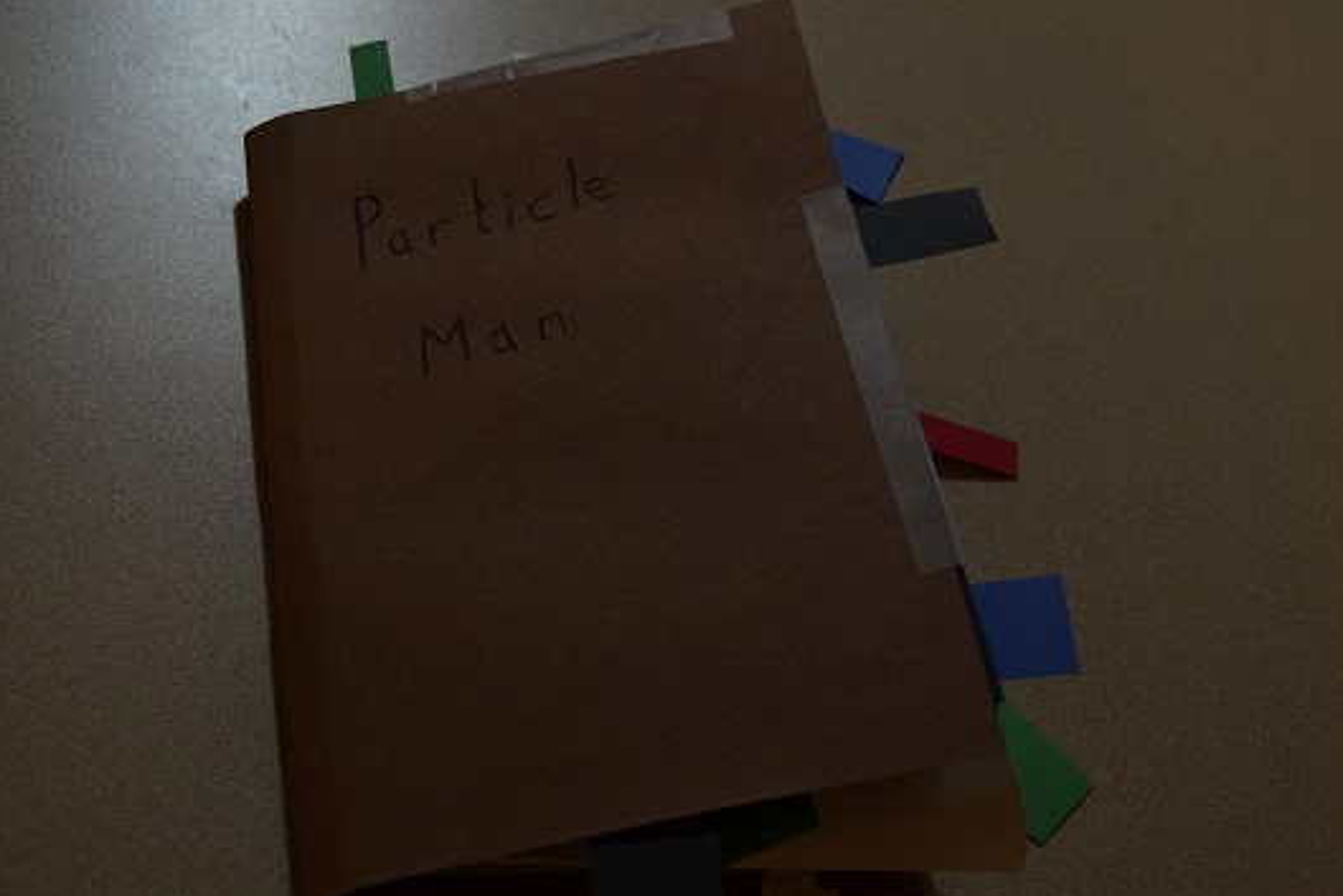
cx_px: 670
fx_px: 1903
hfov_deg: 38.9
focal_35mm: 51
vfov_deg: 26.5
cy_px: 503
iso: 500
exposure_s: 1/30
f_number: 4.5
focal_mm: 30
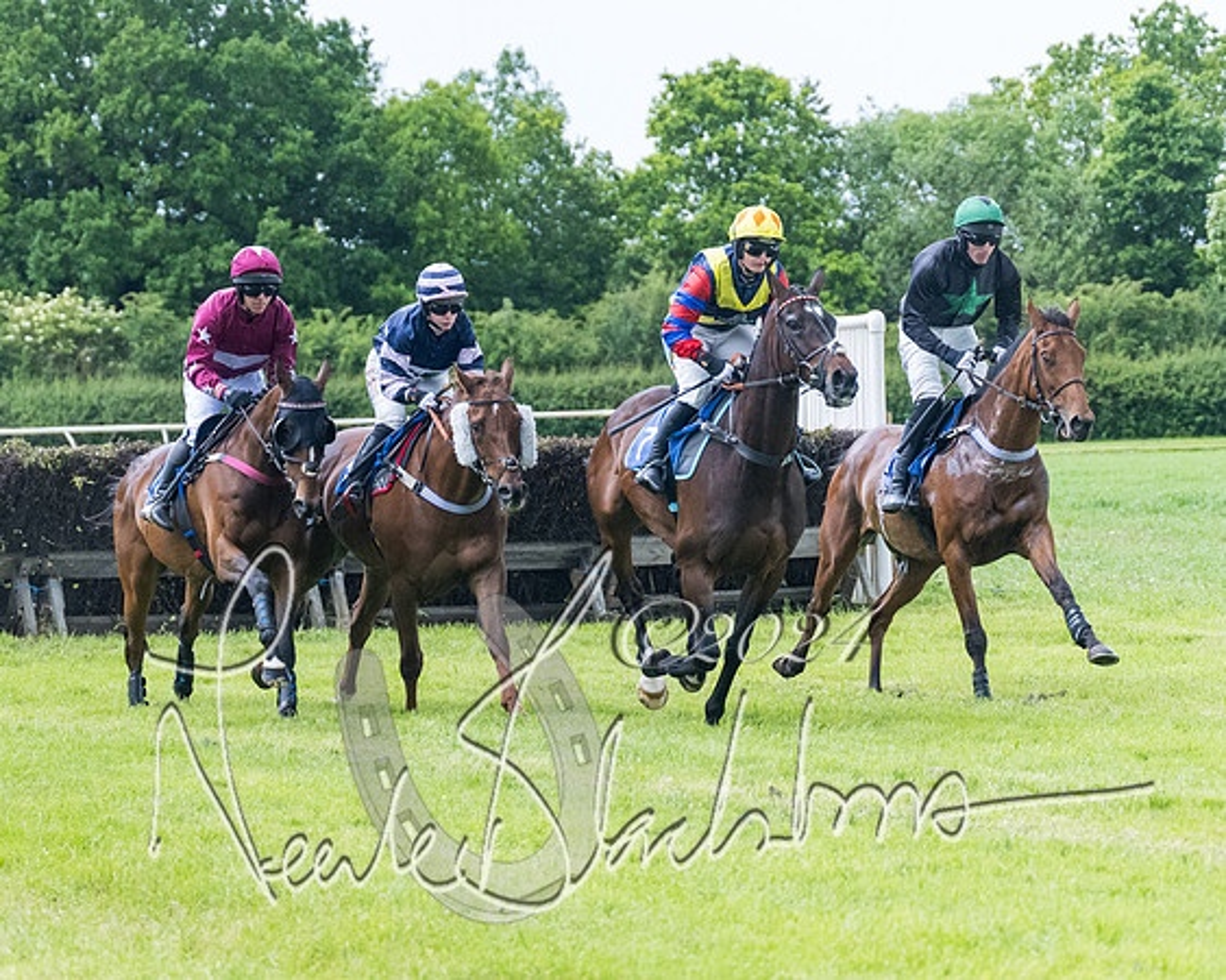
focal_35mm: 190
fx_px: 6886
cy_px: 514
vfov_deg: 8.1
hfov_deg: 10.2
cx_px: 496
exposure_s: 1/1250
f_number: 4
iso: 2000
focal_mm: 98
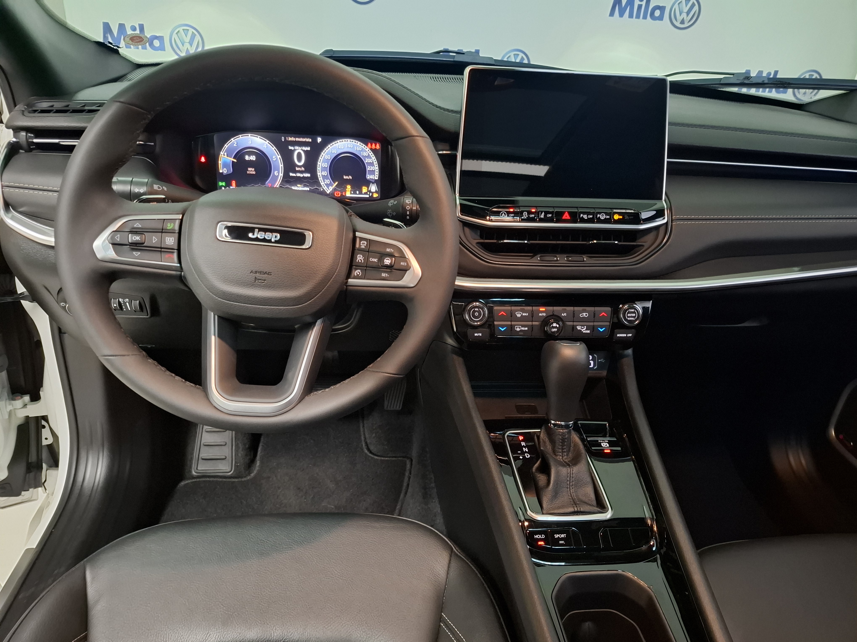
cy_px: 321
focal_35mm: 23
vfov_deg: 58.9
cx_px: 428
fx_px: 569
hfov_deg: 73.9
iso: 800
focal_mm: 5.54
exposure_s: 1/24
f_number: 1.8
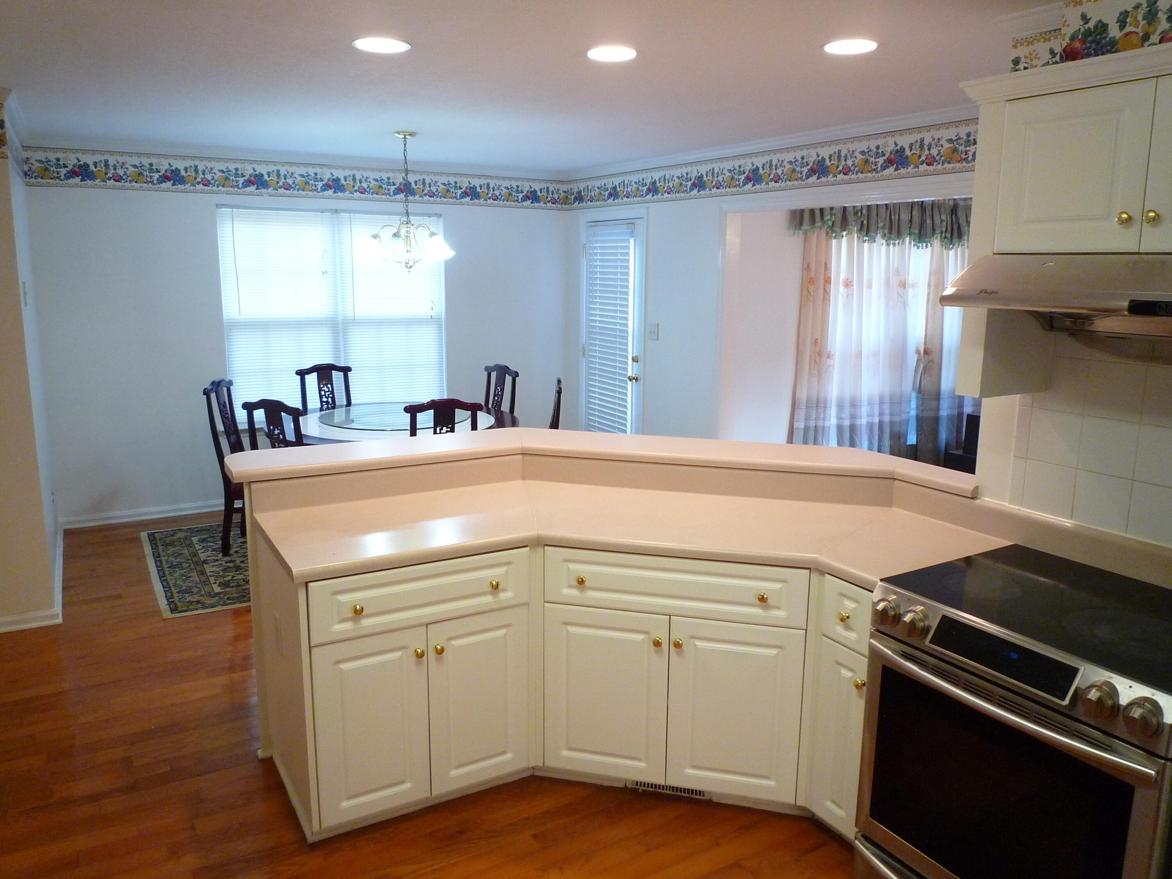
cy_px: 440
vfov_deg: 54.9
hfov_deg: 69.4
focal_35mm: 25
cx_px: 586
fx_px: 846
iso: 320
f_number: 2.8
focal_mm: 4.4
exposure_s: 1/30
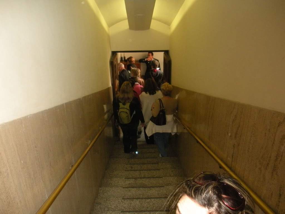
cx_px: 142
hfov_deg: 52.6
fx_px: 288
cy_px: 107
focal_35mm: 35
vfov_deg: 40.7
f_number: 3.5
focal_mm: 6.3
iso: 400
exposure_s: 1/60
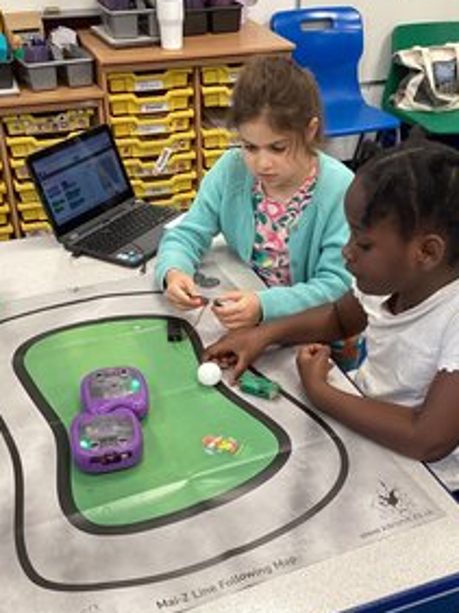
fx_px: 779
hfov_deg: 32.8
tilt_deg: -32.5
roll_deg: -0.3
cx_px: 250
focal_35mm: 44
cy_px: 333
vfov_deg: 42.9
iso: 125
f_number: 2.4
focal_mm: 3.3
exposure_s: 1/50
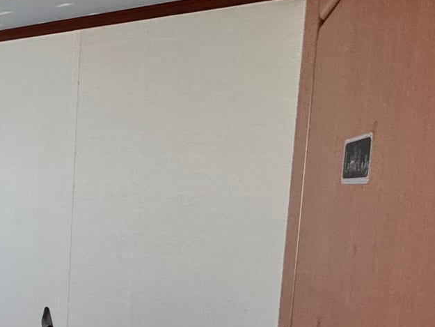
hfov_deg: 32.3
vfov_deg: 33.0
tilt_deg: -6.0
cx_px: -140
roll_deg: -0.1
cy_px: 241
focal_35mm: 43
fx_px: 540
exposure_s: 1/99
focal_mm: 2.22
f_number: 2.2
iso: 250
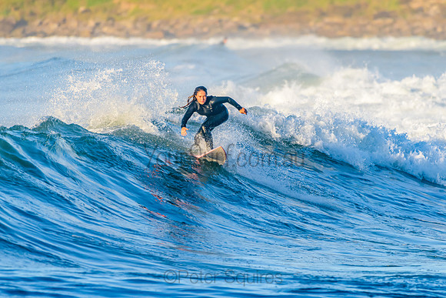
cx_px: 223
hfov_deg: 3.4
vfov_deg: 2.3
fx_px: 7534
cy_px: 149
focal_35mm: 608
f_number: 5.6
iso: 450
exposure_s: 1/2000
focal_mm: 500
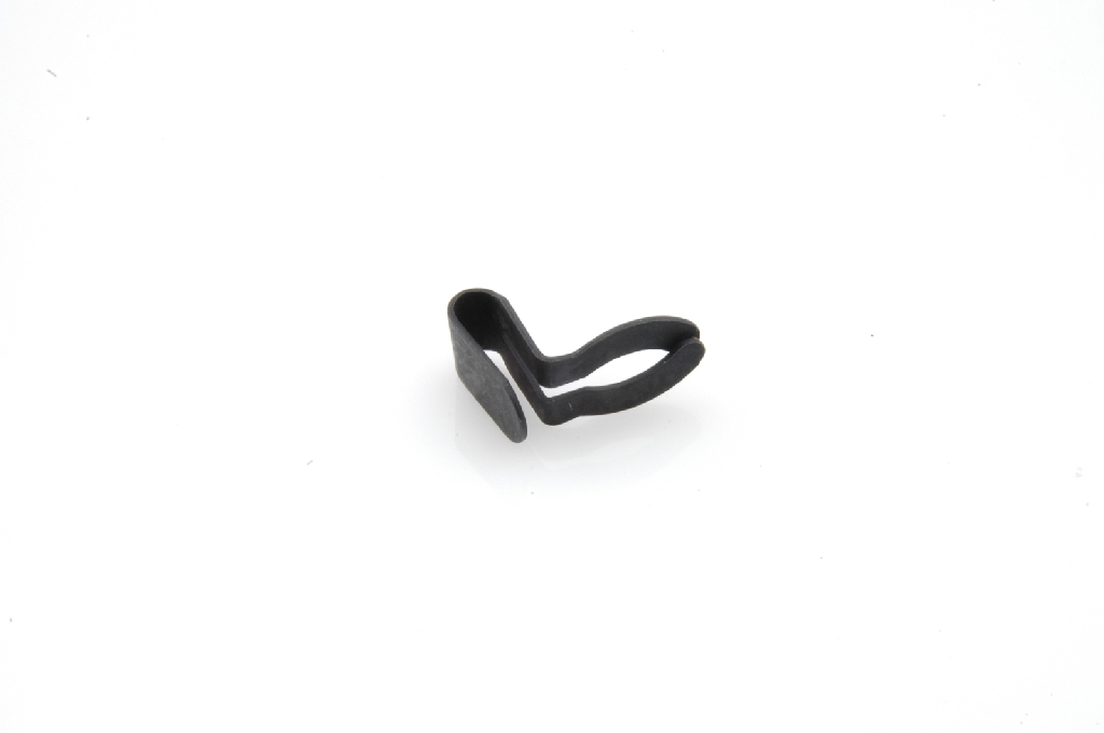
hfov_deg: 30.5
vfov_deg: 20.6
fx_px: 2021
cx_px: 552
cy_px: 366
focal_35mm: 66
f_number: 29
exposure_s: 1
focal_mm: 44
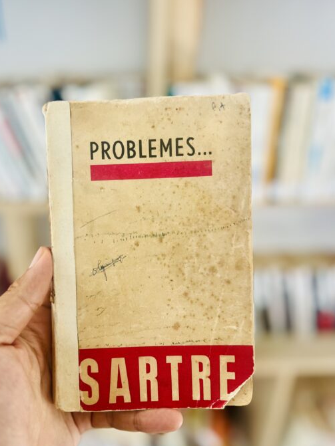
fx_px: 400
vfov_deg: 58.2
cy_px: 253
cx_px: 137
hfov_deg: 45.2
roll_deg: +0.4
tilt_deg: -29.0
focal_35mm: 31
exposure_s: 1/121
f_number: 1.5
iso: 40
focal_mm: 5.7
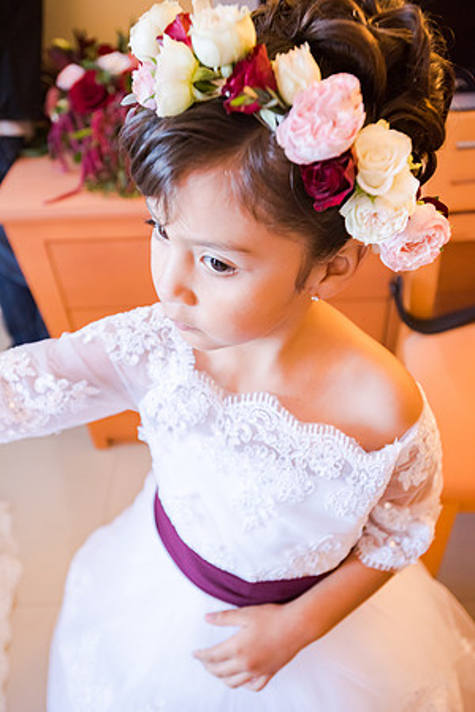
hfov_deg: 43.6
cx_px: 238
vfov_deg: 61.9
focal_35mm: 30
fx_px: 594
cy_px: 356
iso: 1600
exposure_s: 1/60
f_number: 2.8
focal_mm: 30
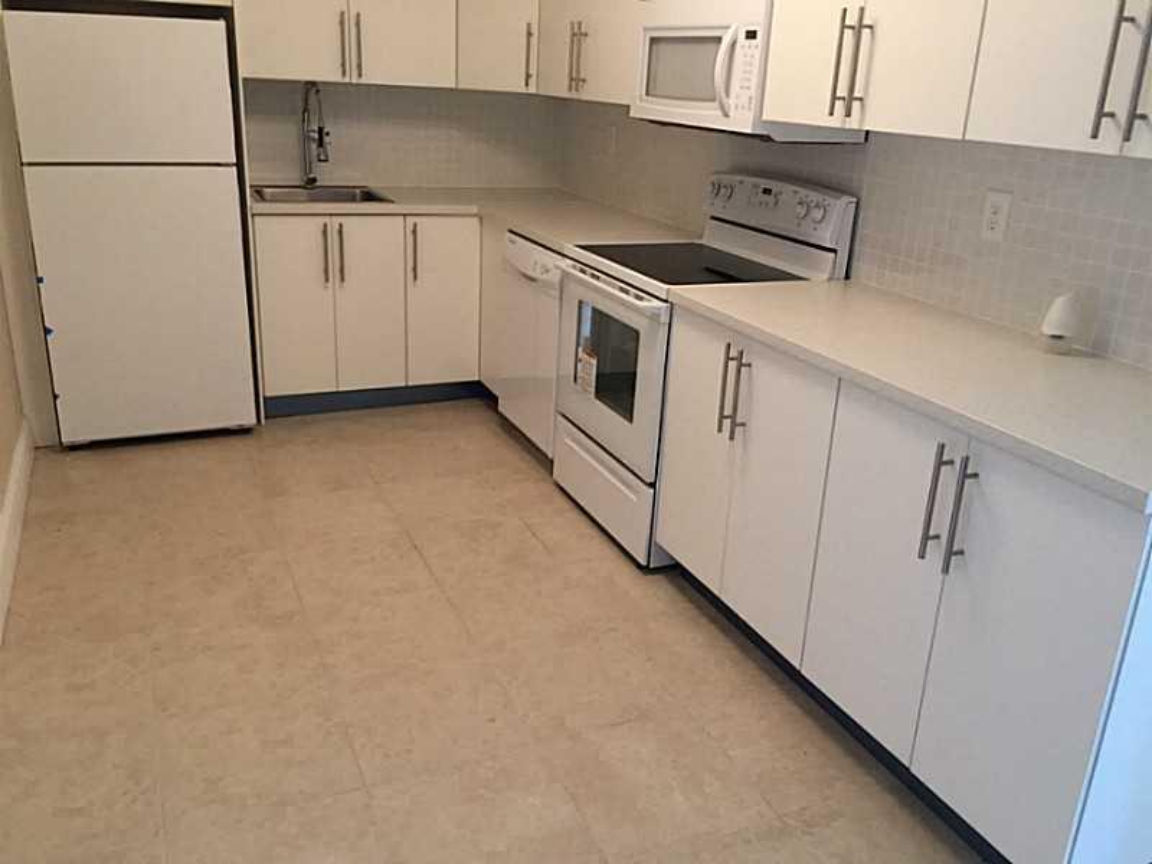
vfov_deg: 48.2
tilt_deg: -18.1
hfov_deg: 61.7
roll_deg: -3.8
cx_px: 576
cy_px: 432
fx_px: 965
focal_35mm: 29
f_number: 2.2
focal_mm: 4.15
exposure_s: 1/10
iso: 100
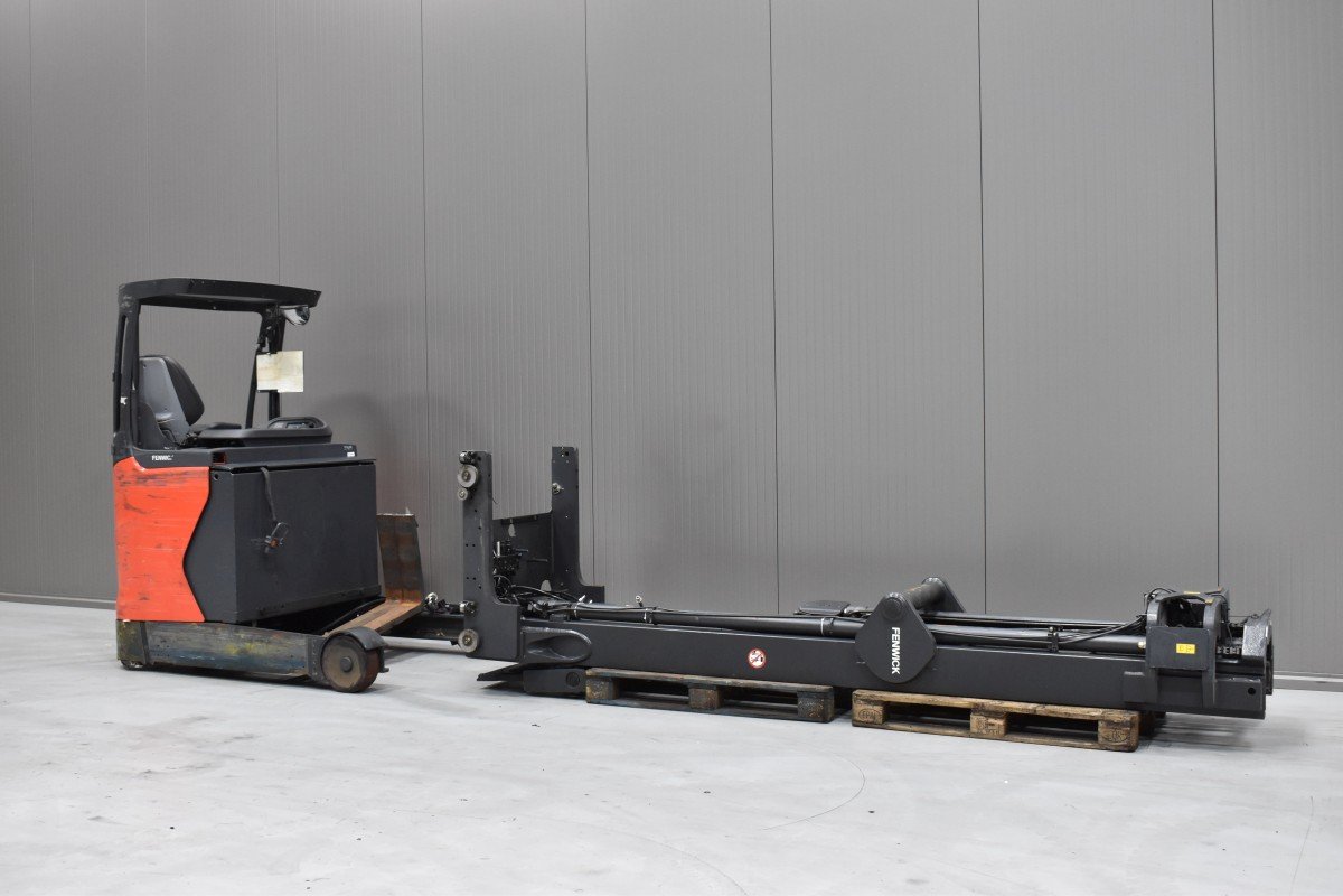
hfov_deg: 51.3
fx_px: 1399
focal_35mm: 38
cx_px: 672
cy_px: 448
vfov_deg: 35.5
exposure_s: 1/30
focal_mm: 25
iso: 1250
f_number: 5.6
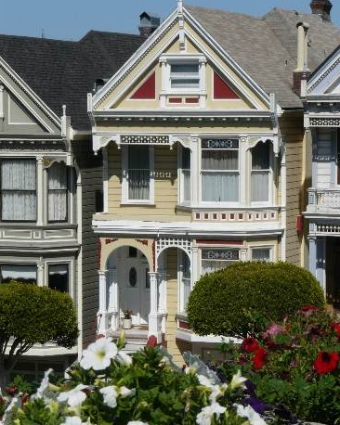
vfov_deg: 12.8
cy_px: 211
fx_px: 1901
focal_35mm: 151
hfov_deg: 10.2
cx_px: 170
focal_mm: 24.1
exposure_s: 1/500
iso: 100
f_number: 8
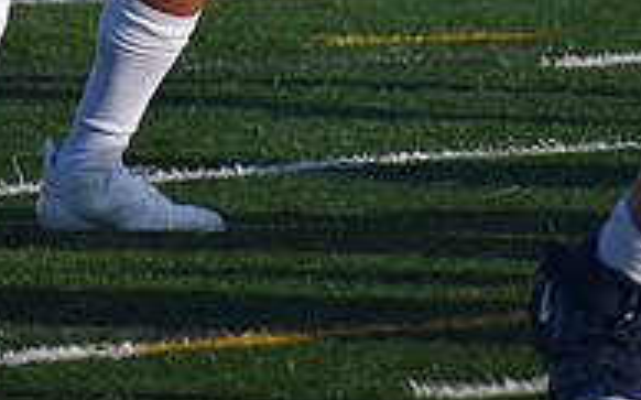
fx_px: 21597
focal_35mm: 1237
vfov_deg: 1.1
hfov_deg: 1.7
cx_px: 117
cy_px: -502
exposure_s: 1/1600
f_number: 6
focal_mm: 270
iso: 400
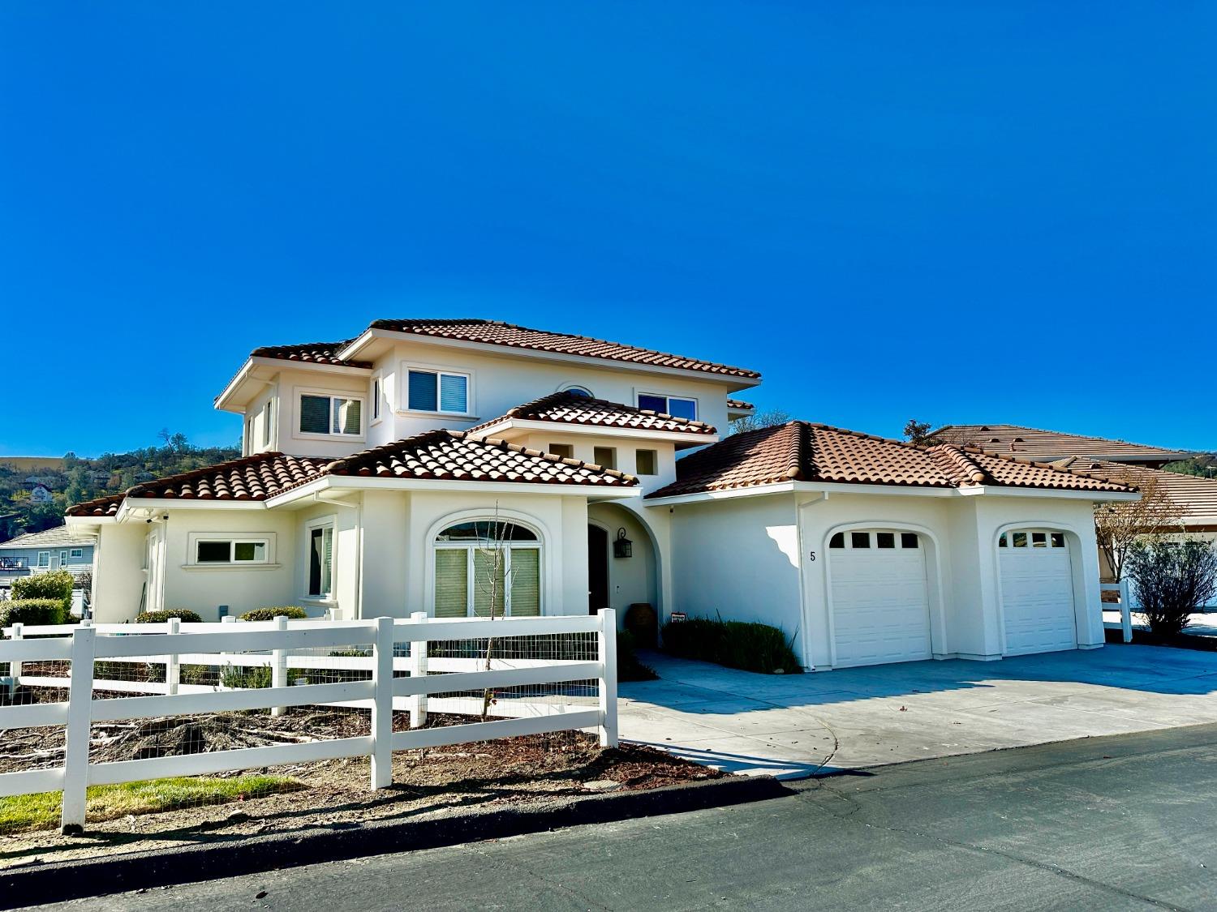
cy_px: 456
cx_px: 608
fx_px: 844
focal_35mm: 24
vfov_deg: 56.8
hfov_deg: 71.6
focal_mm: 6.86
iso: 80
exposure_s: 1/4348
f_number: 1.78
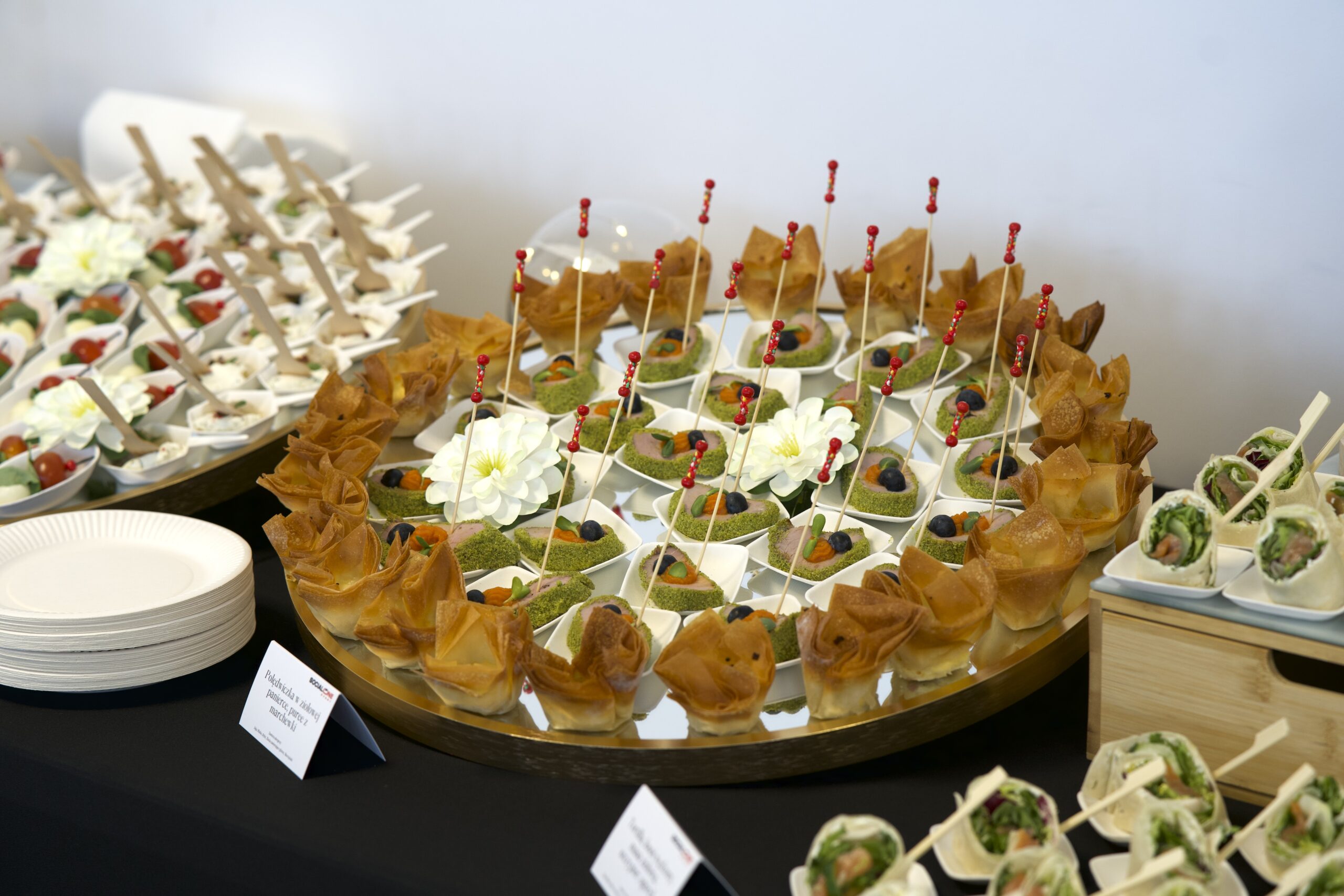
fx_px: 3173
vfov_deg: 16.1
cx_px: 672
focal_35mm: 85
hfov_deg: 23.9
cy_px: 448
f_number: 4
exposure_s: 1/160
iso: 400
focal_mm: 85
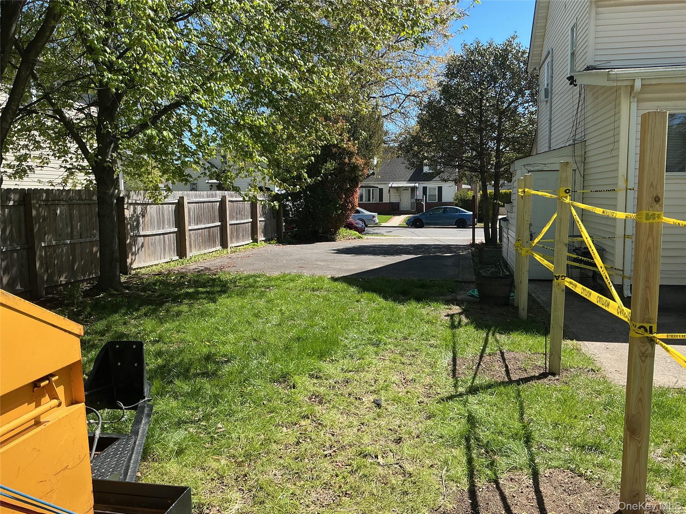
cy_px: 257
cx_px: 343
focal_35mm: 29
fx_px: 575
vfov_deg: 48.2
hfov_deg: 61.7
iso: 25
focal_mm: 3
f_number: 1.8
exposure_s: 1/804
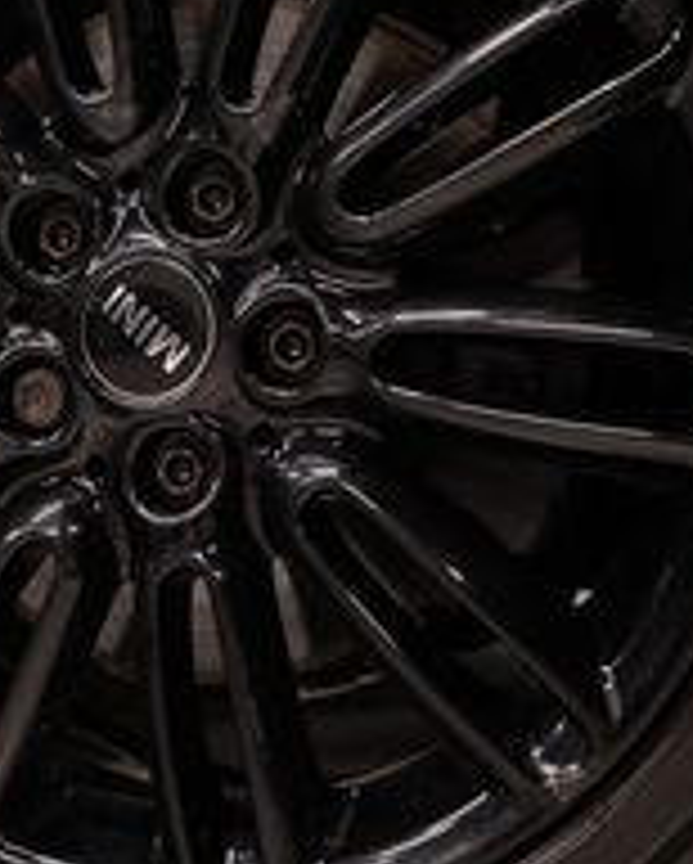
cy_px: 338
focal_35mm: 62
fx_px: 1587
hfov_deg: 24.4
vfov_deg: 30.4
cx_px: 184
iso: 4000
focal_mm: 24
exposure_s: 1/100
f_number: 3.2
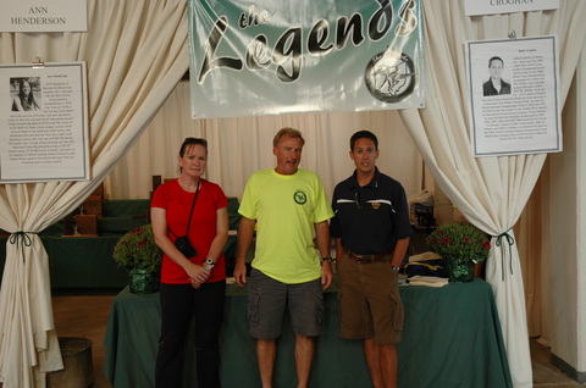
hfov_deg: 45.0
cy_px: 194
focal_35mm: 44
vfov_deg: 30.7
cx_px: 293
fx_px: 707
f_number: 4
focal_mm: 29
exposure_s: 1/50
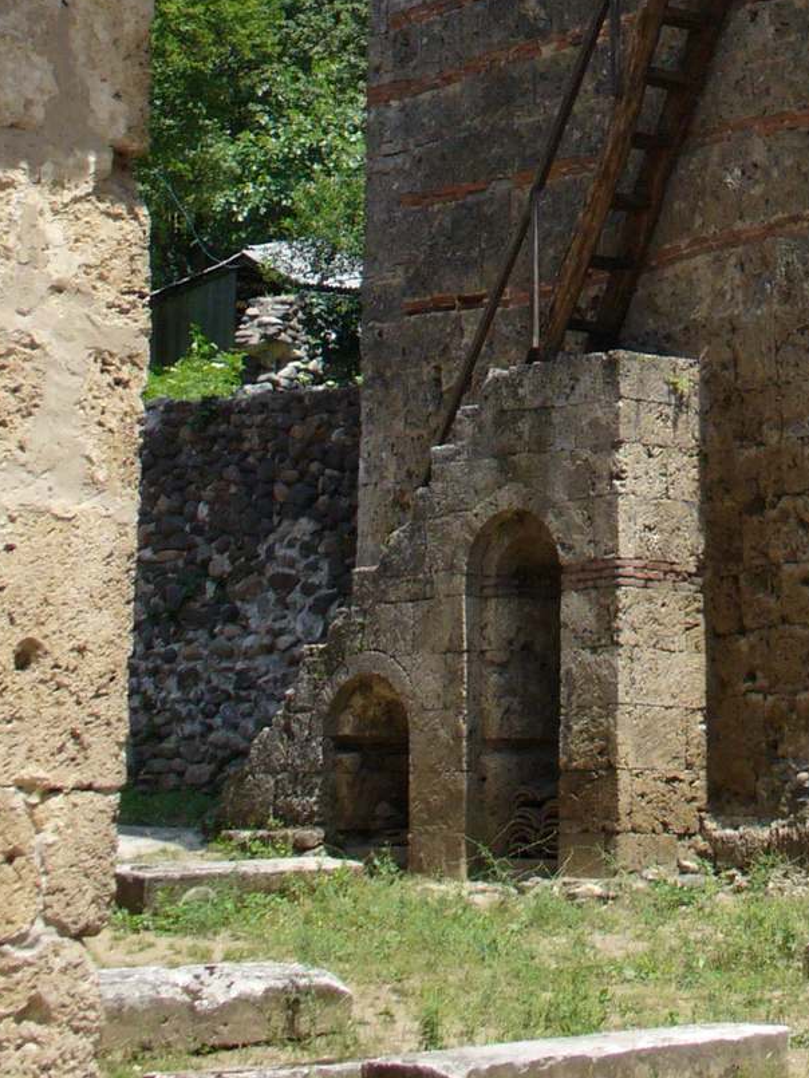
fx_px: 3053
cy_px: -321
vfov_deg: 18.6
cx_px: 851
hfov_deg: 14.8
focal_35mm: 98
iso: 80
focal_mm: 6.1
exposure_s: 1/200
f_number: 5.6
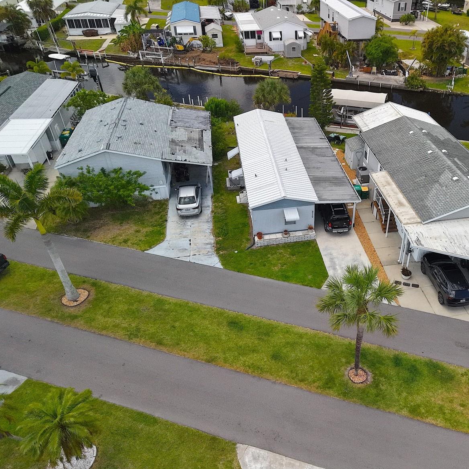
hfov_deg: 54.4
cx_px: 315
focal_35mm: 29
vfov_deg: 55.6
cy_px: 239
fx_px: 445
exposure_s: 1/8000
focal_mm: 8.67
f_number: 1.8
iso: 1600
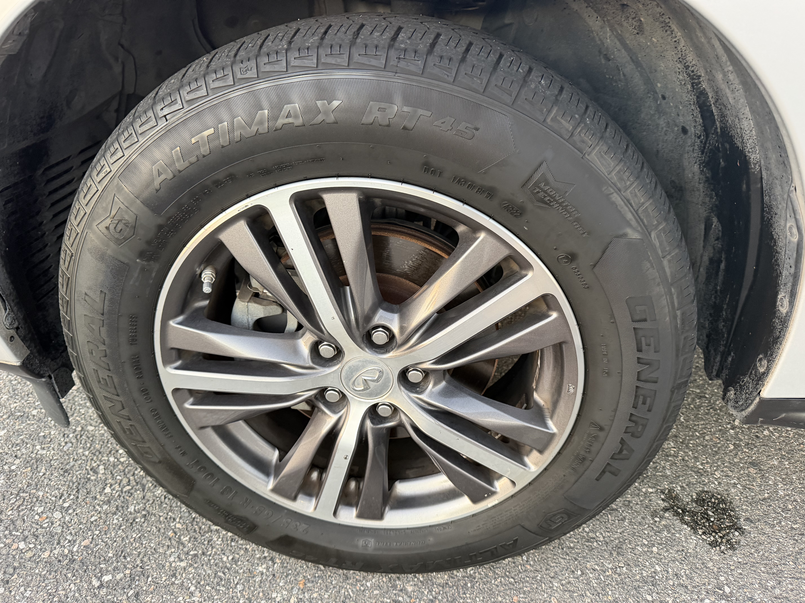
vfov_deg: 56.8
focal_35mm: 24
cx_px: 402
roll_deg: -1.0
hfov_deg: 71.6
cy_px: 302
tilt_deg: -29.7
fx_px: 558
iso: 320
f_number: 1.78
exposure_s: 1/60
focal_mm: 6.76
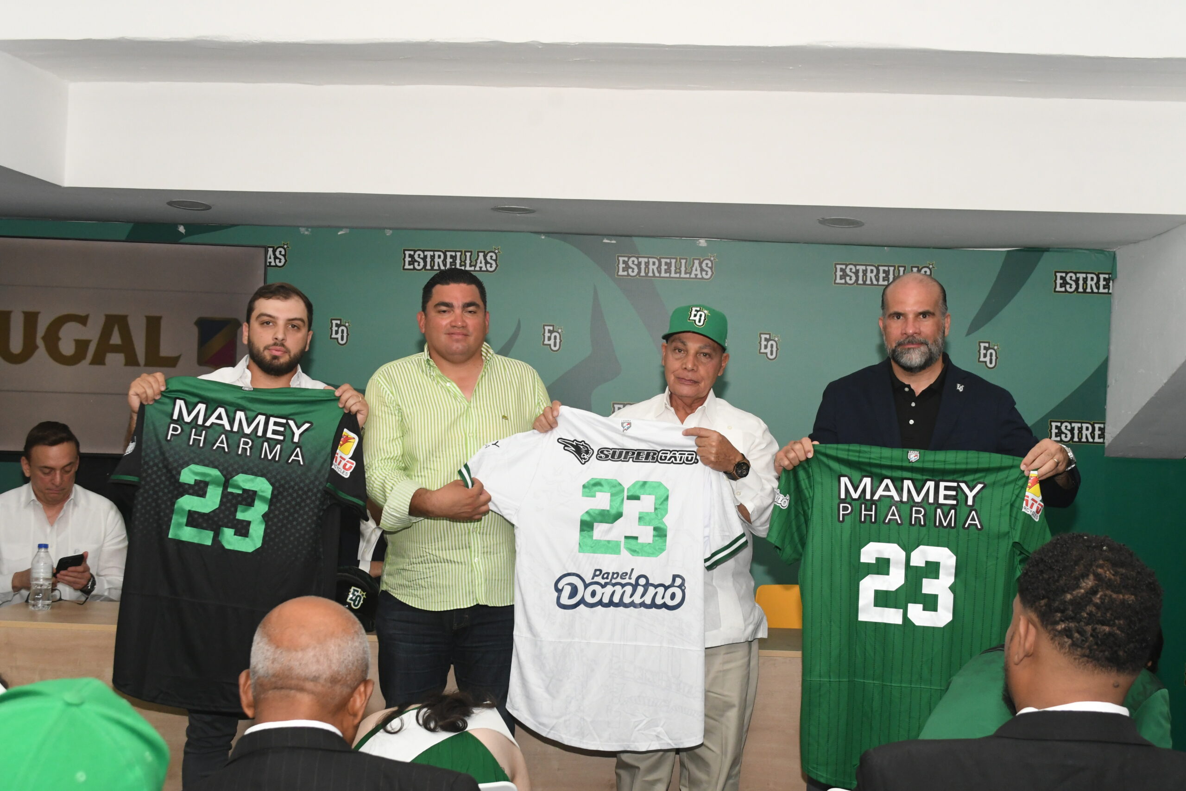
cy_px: 396
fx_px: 1482
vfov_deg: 29.9
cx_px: 593
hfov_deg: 43.6
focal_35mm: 45
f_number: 6.3
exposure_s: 1/250
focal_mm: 30
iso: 2000
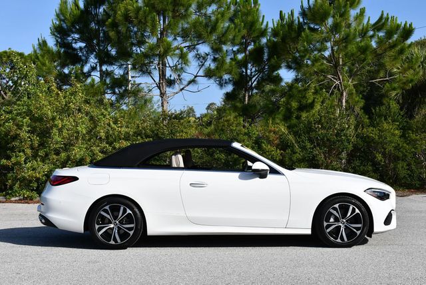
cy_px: 142
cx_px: 213
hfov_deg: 34.5
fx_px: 687
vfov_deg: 23.4
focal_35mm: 58
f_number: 9
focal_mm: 29
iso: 100
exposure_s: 1/320
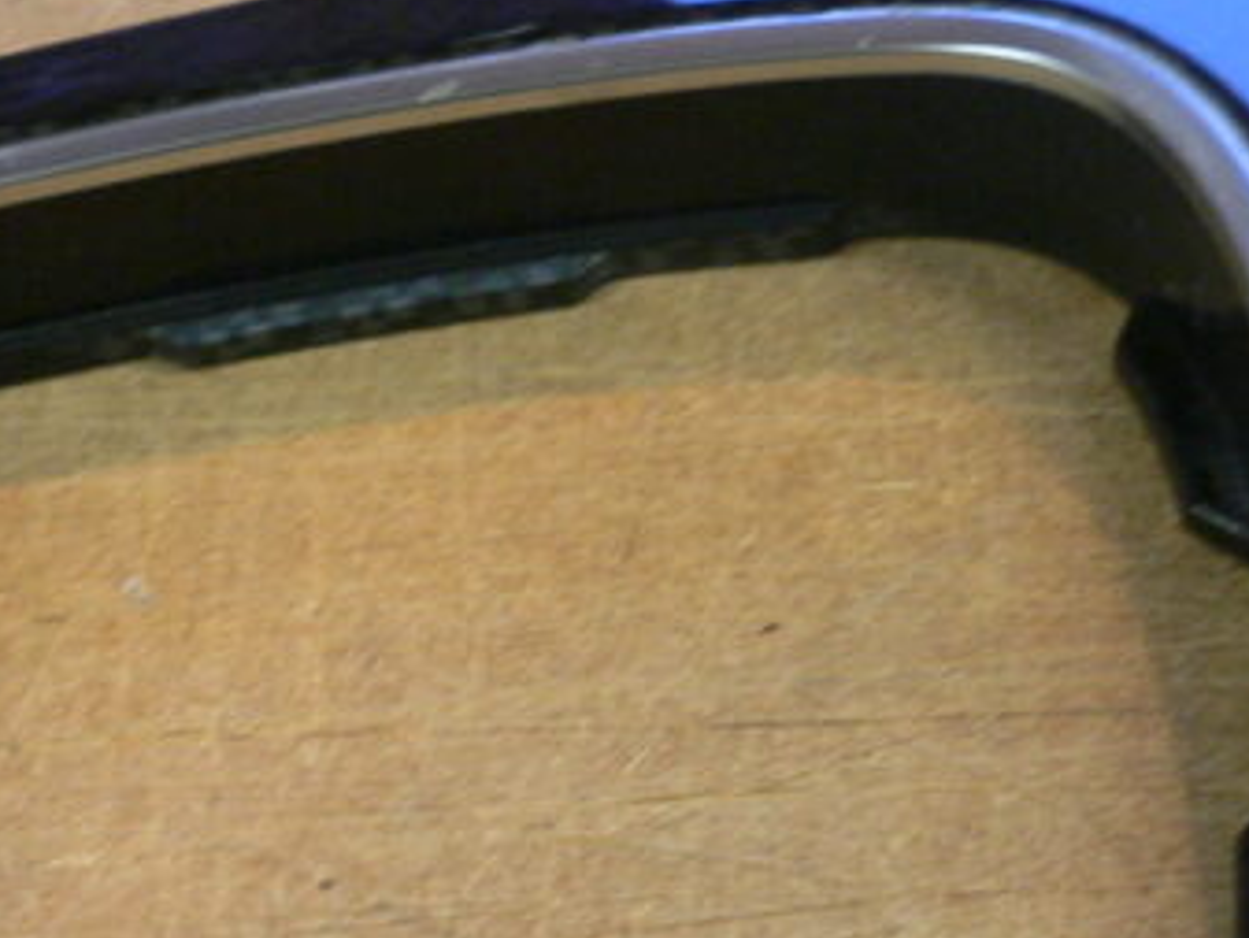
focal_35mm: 83
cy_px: 845
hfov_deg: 23.5
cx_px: 556
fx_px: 2996
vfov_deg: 17.5
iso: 200
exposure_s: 1/25
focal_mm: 5.8
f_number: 2.8
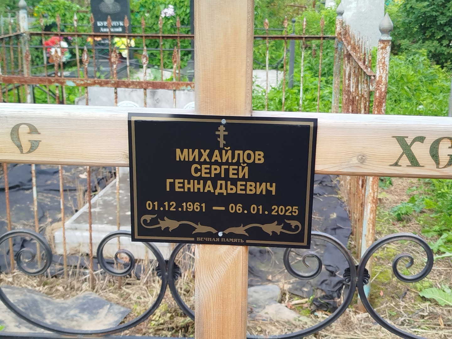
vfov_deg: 30.3
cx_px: 226
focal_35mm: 48
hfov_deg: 39.7
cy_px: 170
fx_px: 627
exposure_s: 1/132
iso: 50
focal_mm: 5.31
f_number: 1.7
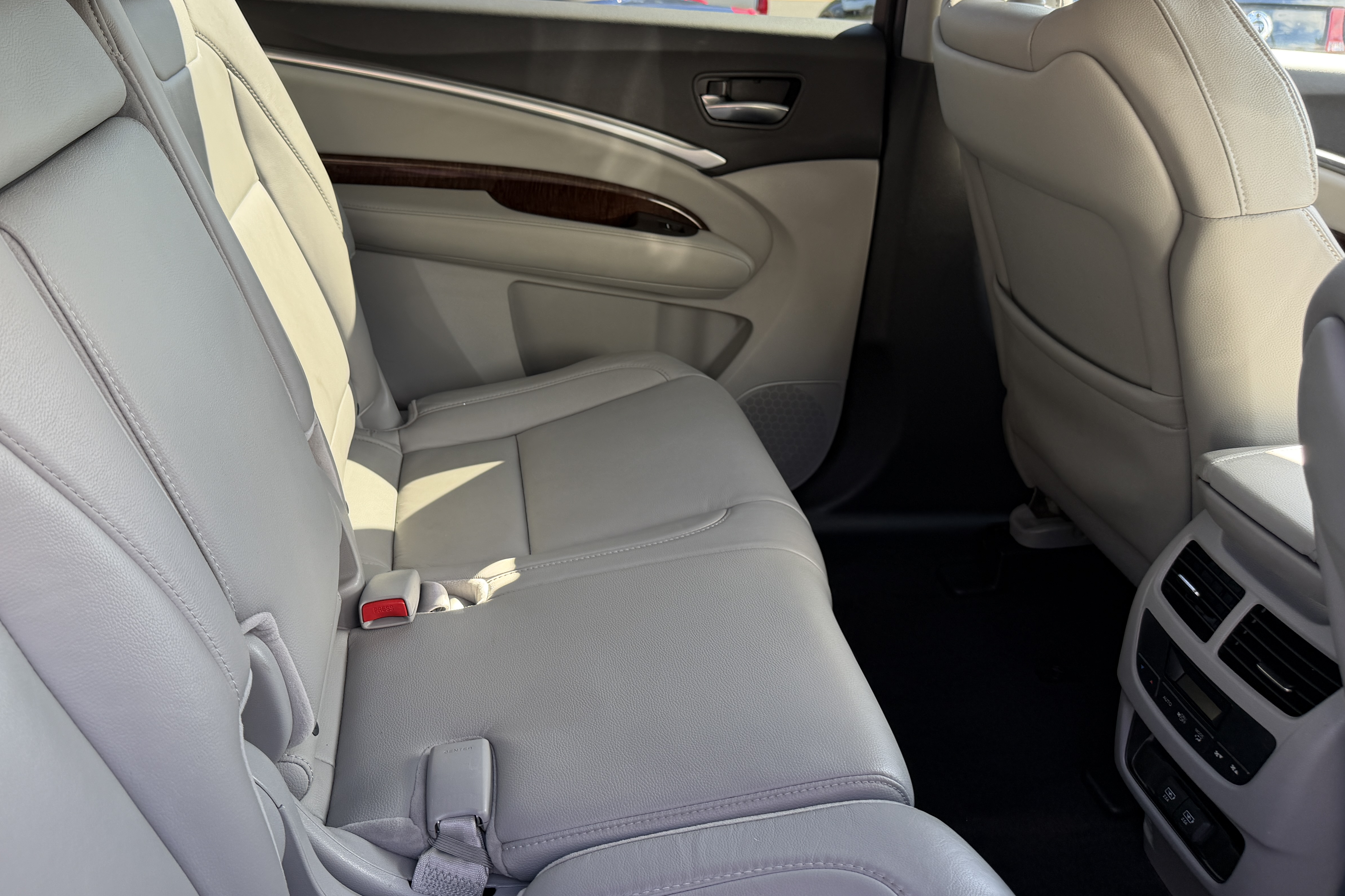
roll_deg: -0.7
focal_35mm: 30
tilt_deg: -27.1
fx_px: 1121
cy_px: 409
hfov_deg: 61.6
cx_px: 572
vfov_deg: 43.6
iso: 64
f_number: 1.78
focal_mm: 6.76
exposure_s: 1/121
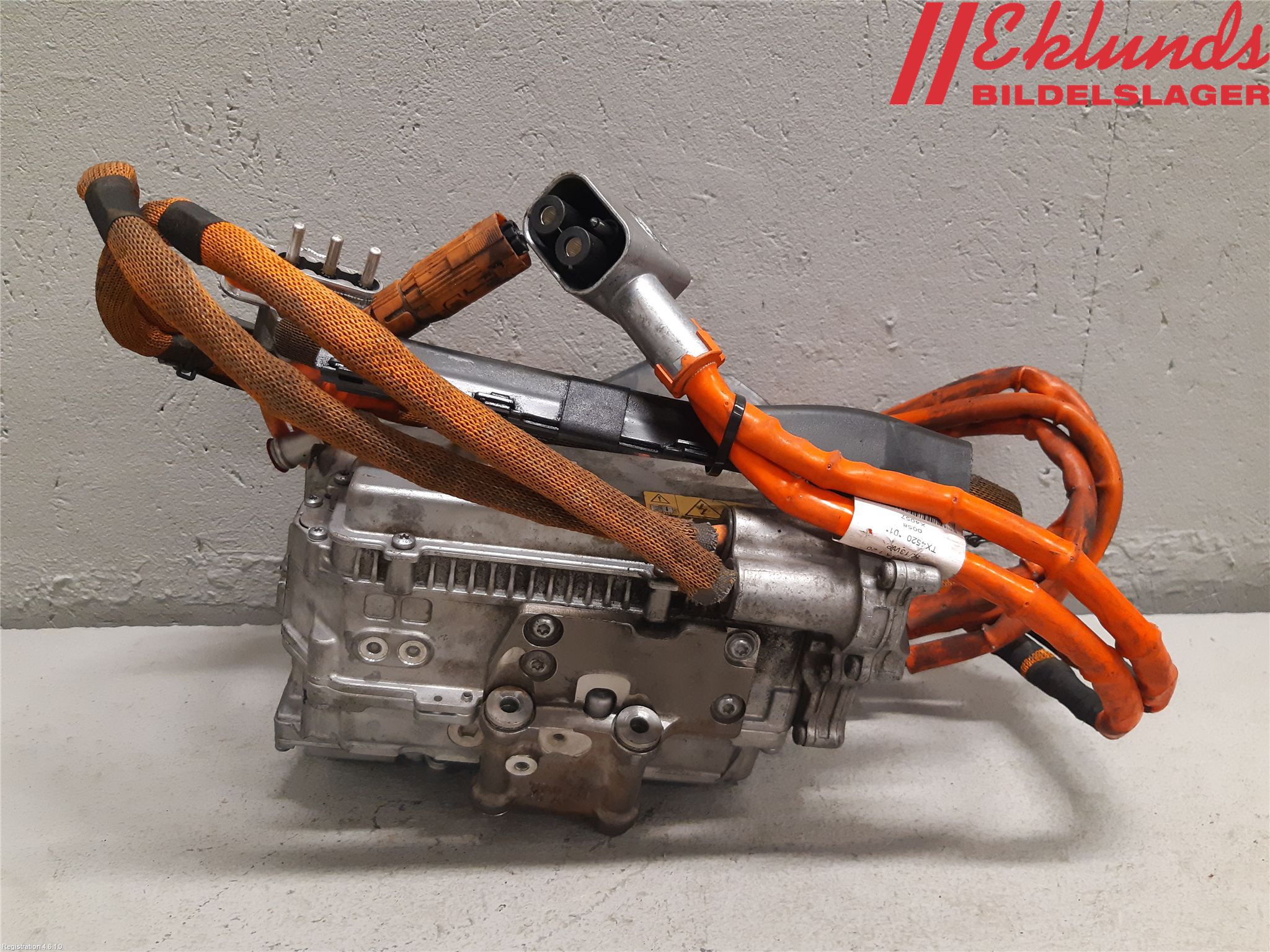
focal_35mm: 26
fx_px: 954
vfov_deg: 53.1
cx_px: 635
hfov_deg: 67.3
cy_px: 476
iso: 200
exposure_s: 1/50
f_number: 1.7
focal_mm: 3.93
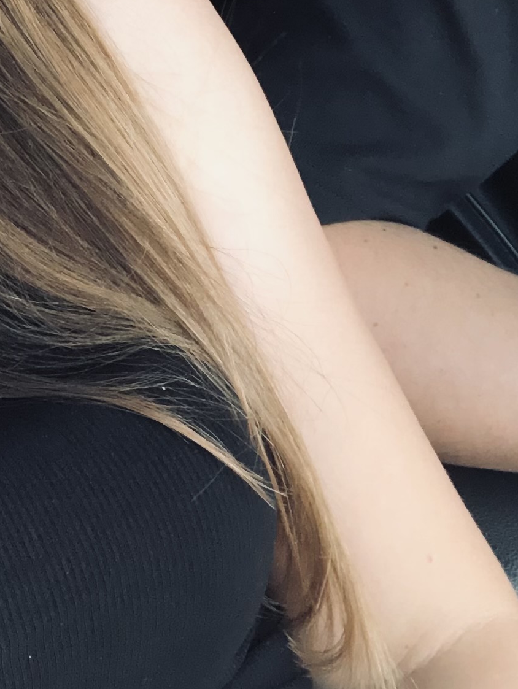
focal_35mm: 88
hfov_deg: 15.9
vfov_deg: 21.4
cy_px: -21
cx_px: -164
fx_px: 1753
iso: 32
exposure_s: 1/120
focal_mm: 2.87
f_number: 2.2
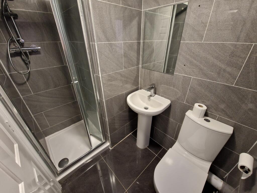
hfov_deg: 106.2
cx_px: 128
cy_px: 96
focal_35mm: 13
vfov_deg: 89.9
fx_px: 97
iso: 640
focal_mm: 2.2
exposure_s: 1/33
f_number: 2.2
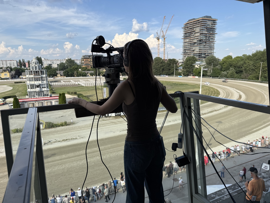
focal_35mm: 24
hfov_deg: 71.6
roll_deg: +1.1
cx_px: 135
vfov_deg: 56.8
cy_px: 102
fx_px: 187
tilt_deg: -12.0
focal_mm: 6.76
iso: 80
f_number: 1.78
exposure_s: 1/2445
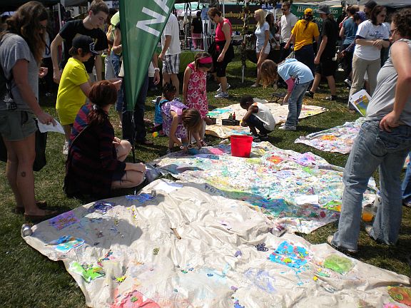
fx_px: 416
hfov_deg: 52.6
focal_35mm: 35
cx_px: 206
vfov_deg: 40.7
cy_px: 154
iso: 80
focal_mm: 6.3
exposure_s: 1/963
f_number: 4.6
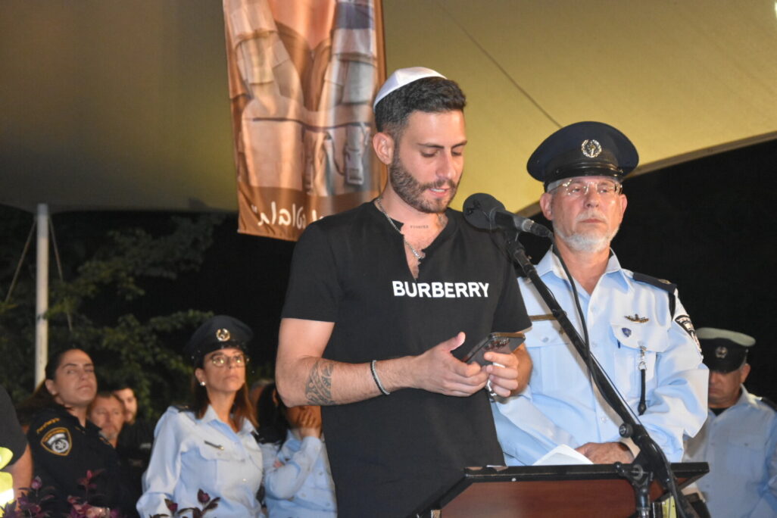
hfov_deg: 21.9
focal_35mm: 93
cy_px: 259
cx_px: 388
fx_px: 2007
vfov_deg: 14.7
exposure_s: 1/60
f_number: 5.3
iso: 5000
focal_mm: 62
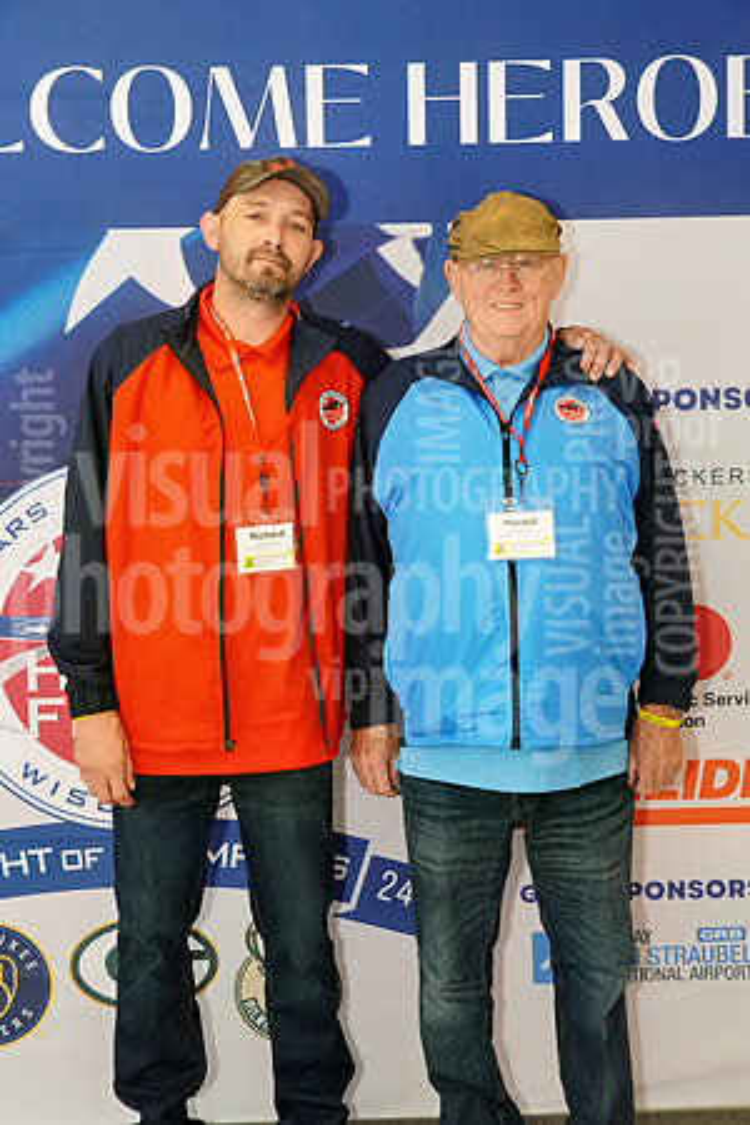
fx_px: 2109
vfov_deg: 29.9
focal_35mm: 68
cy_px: 562
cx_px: 375
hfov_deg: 20.2
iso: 1600
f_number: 8
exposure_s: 1/100
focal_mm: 45
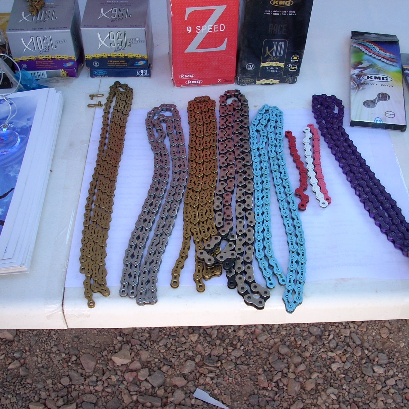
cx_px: 251
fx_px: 615
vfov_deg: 36.8
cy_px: 209
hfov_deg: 36.6
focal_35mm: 46
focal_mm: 6.2
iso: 64
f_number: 2.8
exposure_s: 1/125
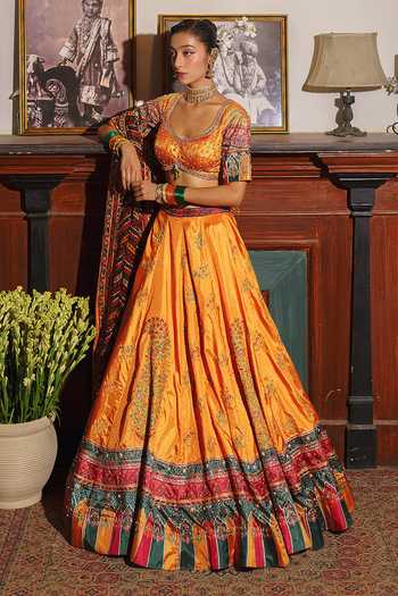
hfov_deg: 37.9
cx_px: 199
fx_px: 580
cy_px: 298
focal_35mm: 35
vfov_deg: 54.4
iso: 400
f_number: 2
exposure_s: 1/1250
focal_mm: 35
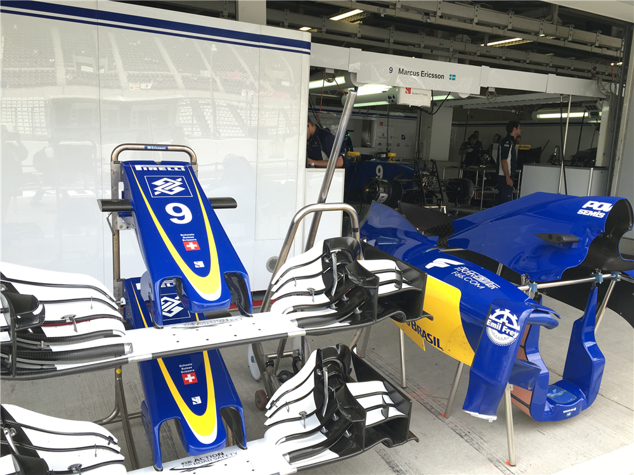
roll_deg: -2.4
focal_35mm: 29
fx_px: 531
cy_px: 238
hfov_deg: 61.7
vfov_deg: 48.2
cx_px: 317
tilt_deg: -9.8
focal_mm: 4.15
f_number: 2.2
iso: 25
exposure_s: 1/120
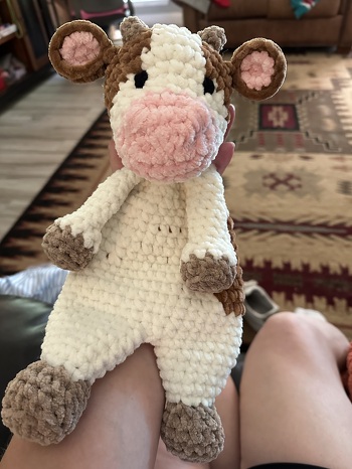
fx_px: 325
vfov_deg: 71.6
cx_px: 176
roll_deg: +6.1
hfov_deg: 56.9
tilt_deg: -43.1
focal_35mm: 24
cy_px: 234
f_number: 1.78
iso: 640
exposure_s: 1/60
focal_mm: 6.86
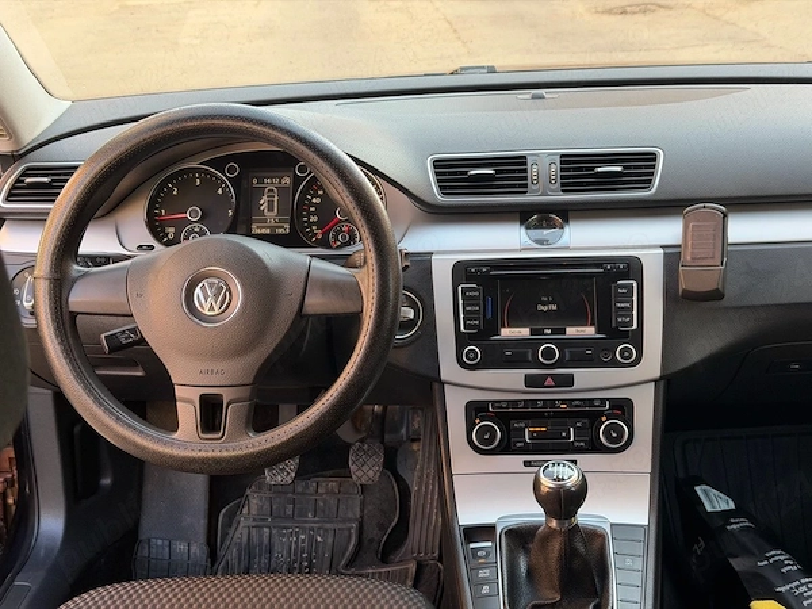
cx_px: 406
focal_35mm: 48
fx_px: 1126
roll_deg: +2.8
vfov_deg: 30.3
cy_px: 304
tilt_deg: -22.4
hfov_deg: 39.7
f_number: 1.78
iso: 80
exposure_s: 1/138
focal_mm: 6.76
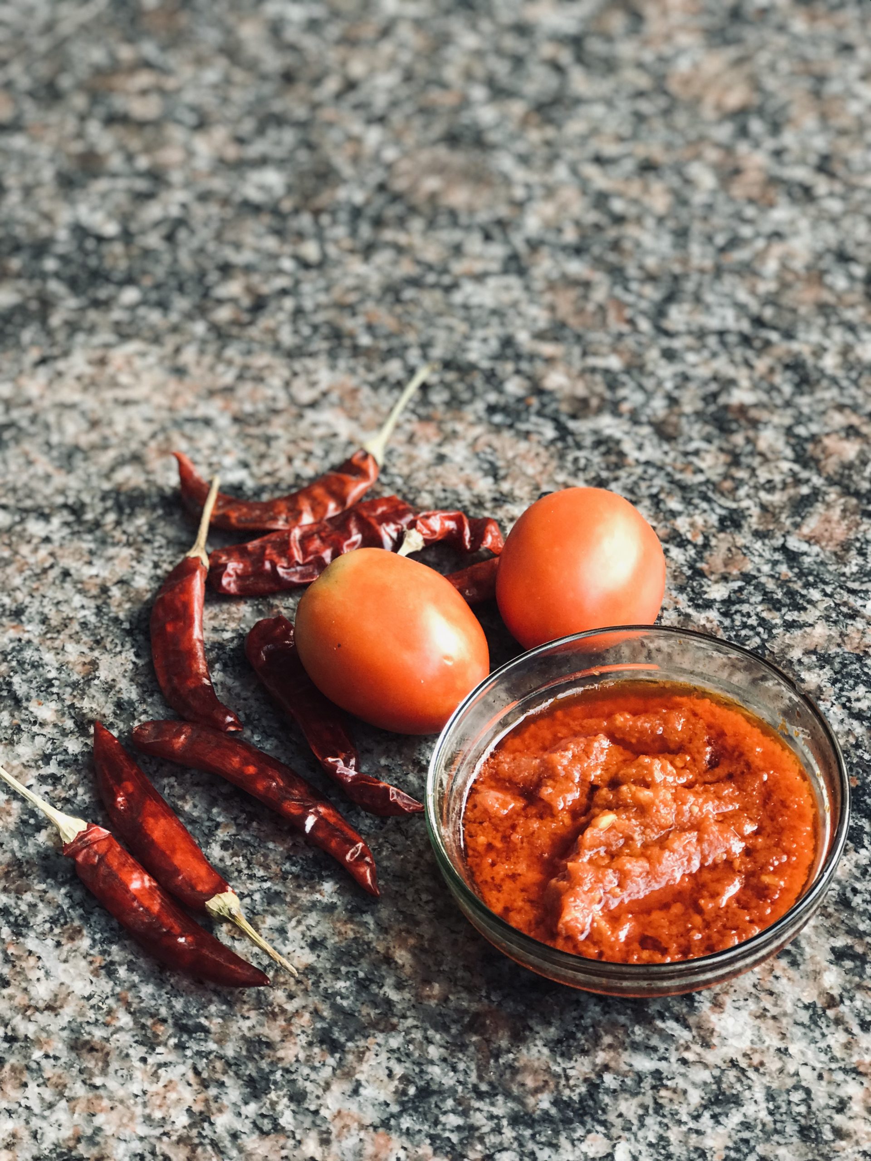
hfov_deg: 25.7
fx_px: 1912
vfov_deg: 33.8
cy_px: 580
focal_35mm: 57
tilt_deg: -46.8
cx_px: 436
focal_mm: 6.6
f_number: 2.8
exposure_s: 1/50
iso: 50
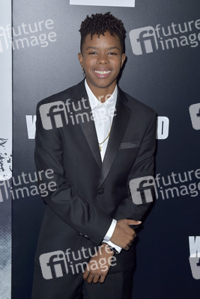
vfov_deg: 35.6
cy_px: 150
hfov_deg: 24.2
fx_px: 466
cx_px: 100
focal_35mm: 56
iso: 500
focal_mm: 56
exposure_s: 1/250
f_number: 5.6
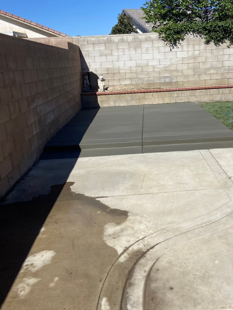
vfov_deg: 52.6
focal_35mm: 35
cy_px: 144
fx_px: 314
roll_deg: +1.3
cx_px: 146
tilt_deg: -13.5
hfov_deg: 40.4
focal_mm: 4.25
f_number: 1.8
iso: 32
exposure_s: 1/4444
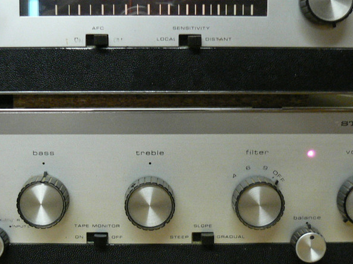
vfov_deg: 22.6
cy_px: 132
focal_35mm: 65
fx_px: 663
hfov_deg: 29.8
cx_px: 151
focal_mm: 6
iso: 200
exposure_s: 1/13
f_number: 2.8
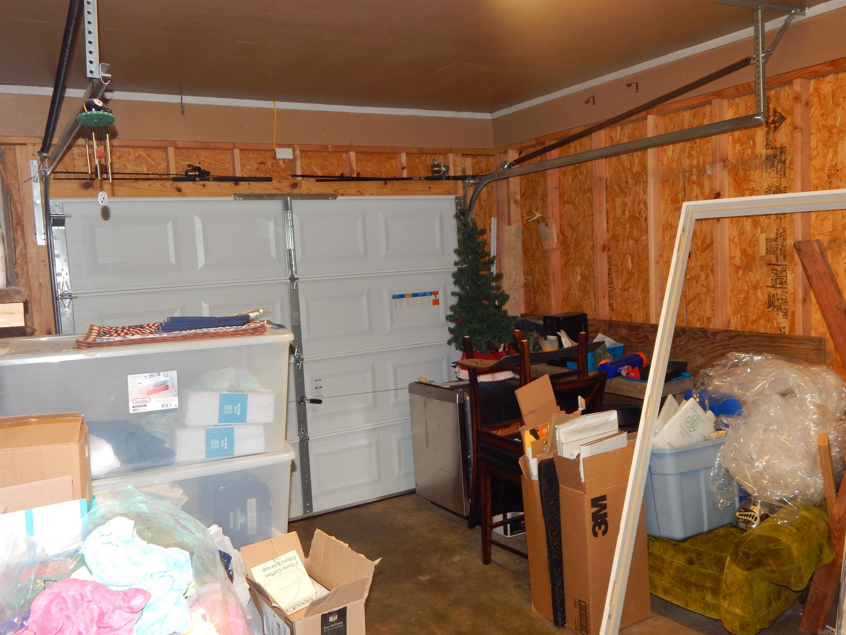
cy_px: 318
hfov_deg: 63.4
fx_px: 684
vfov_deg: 49.7
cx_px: 423
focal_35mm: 28
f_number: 3.2
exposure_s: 1/30
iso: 200
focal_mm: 5.1
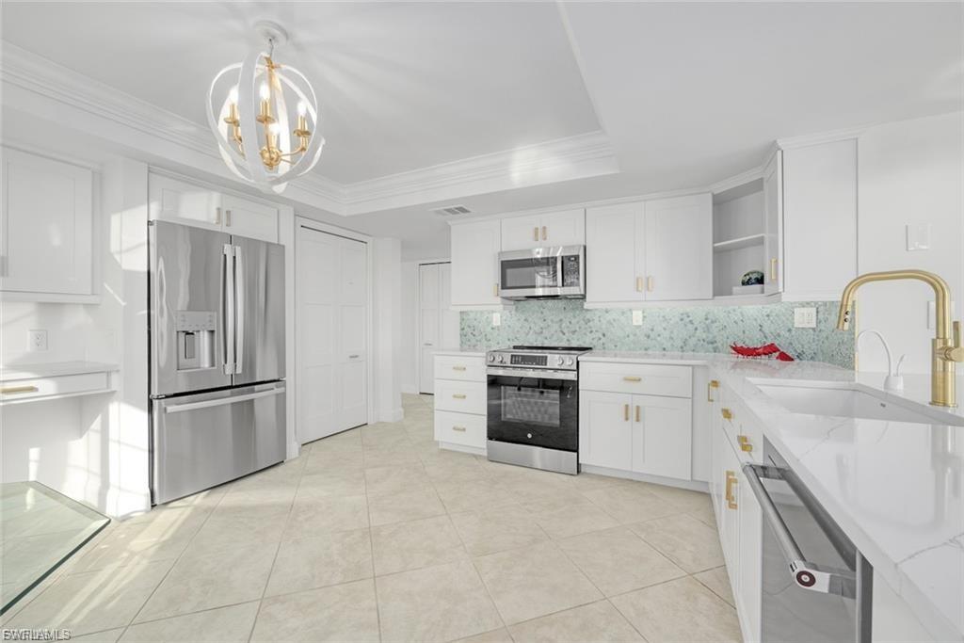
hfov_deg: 104.2
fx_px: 375
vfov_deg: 81.2
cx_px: 482
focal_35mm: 14
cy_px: 322
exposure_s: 1/25
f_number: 10
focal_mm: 14
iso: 160
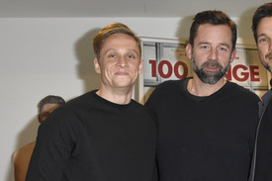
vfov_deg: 22.7
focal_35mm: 59
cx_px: 199
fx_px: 445
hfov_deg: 33.4
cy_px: 139
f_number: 6.3
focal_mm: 24
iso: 2500
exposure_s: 1/60
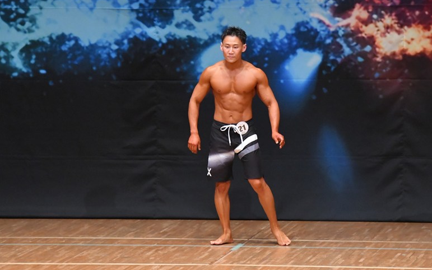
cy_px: 141
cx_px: 217
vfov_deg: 4.5
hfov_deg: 7.2
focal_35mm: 292
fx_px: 3438
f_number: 5.6
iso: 8000
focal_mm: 190
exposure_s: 1/400
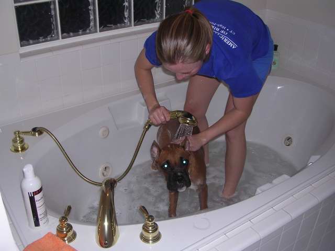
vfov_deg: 37.7
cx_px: 168
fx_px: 368
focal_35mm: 38
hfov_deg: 49.0
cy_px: 126
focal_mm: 5.8
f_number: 2.8
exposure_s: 1/60.1
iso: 100
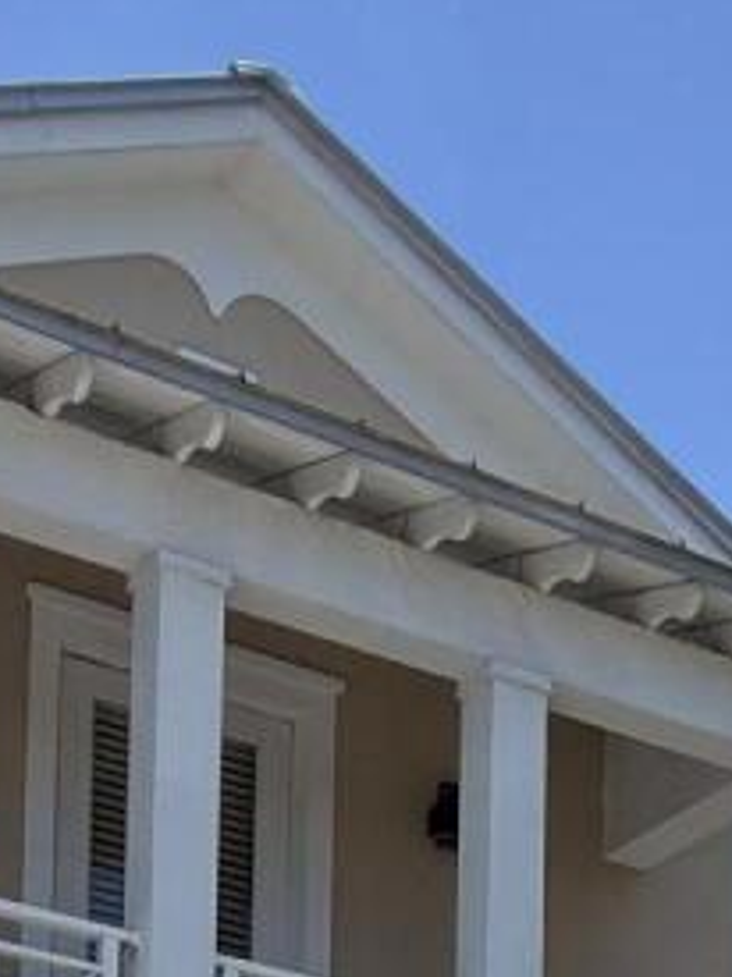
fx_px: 2878
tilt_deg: +6.3
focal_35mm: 102
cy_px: 1748
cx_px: 913
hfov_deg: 14.0
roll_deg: +0.7
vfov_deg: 16.3
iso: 16
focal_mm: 2.22
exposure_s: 1/868
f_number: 2.2
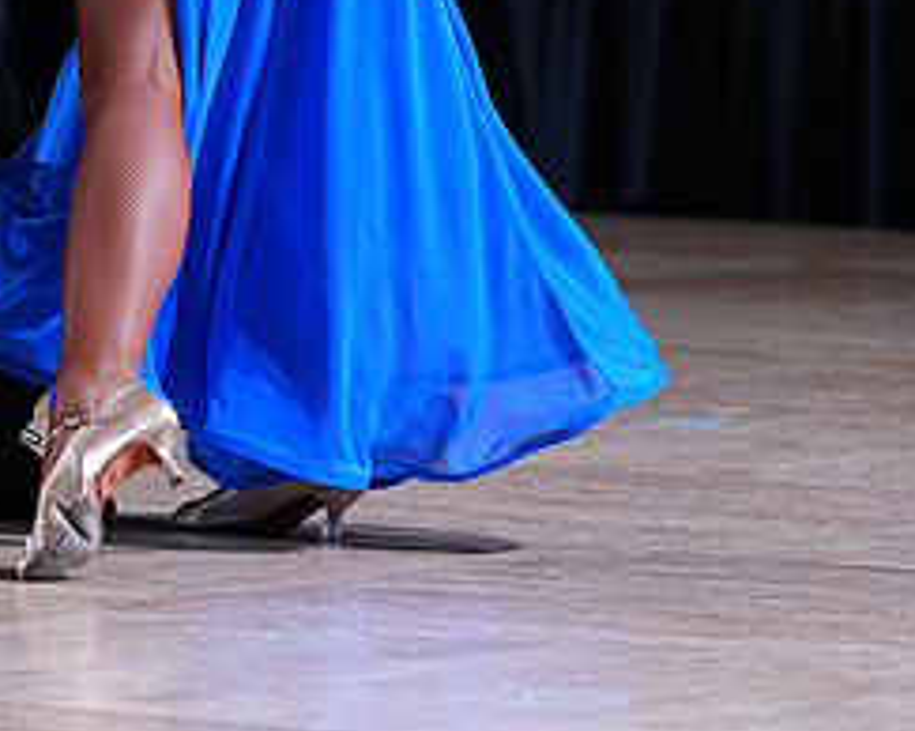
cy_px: -347
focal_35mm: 449
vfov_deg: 3.4
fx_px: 12149
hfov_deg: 4.3
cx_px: 273
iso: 1250
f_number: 4
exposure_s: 1/400
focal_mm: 200
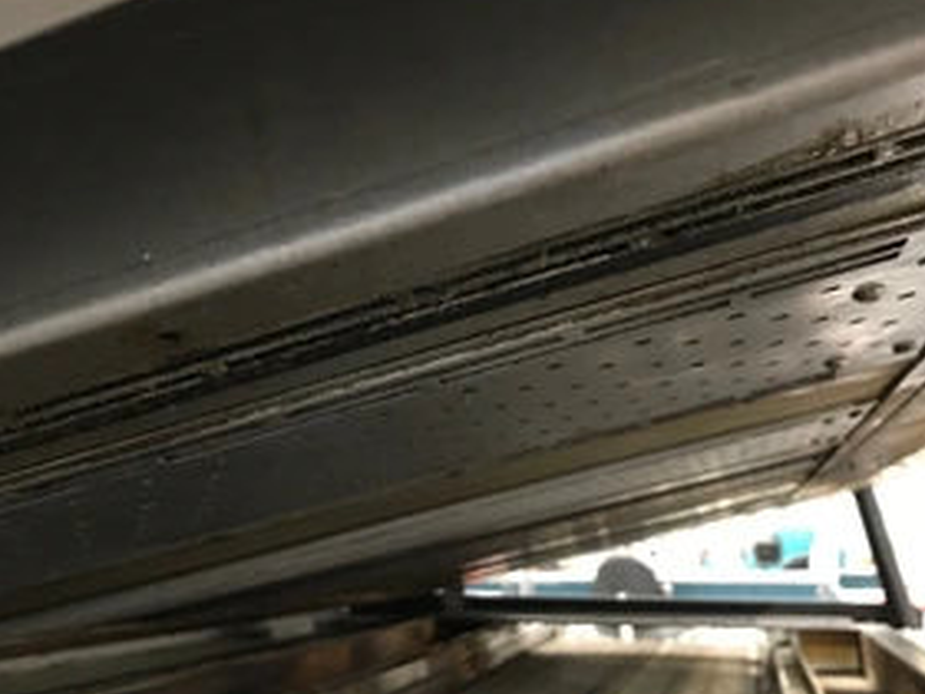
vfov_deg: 35.9
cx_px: 413
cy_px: 288
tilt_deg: +12.3
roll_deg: -0.2
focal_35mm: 40
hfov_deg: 46.7
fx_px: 1069
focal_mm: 3.99
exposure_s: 1/6
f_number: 1.8
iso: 80
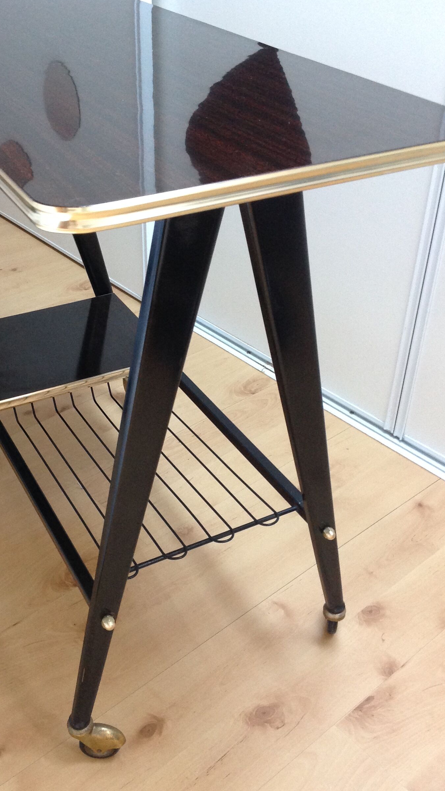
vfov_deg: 49.4
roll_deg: +1.4
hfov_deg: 28.9
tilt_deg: -34.4
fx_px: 860
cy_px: 407
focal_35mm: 41
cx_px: 176
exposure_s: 1/15
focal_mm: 4.28
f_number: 2.4
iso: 200
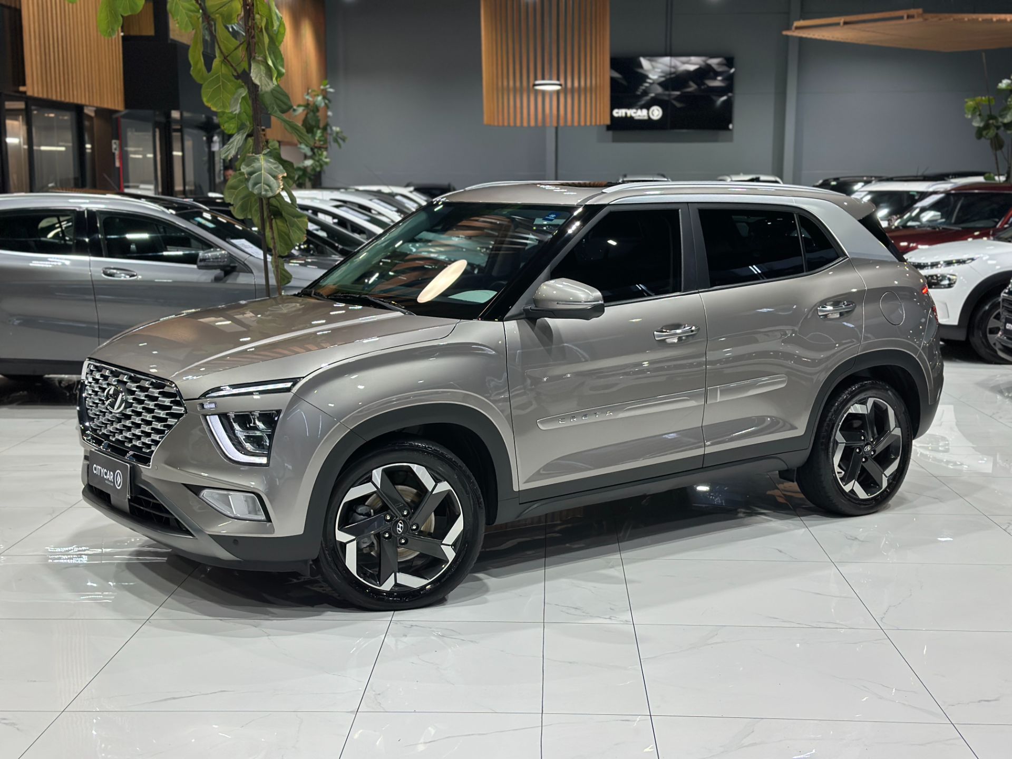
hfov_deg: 39.7
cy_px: 380
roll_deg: -0.4
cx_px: 506
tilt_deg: -8.3
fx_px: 1403
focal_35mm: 48
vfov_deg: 30.3
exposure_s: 1/120
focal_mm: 6.86
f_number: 1.78
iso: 200
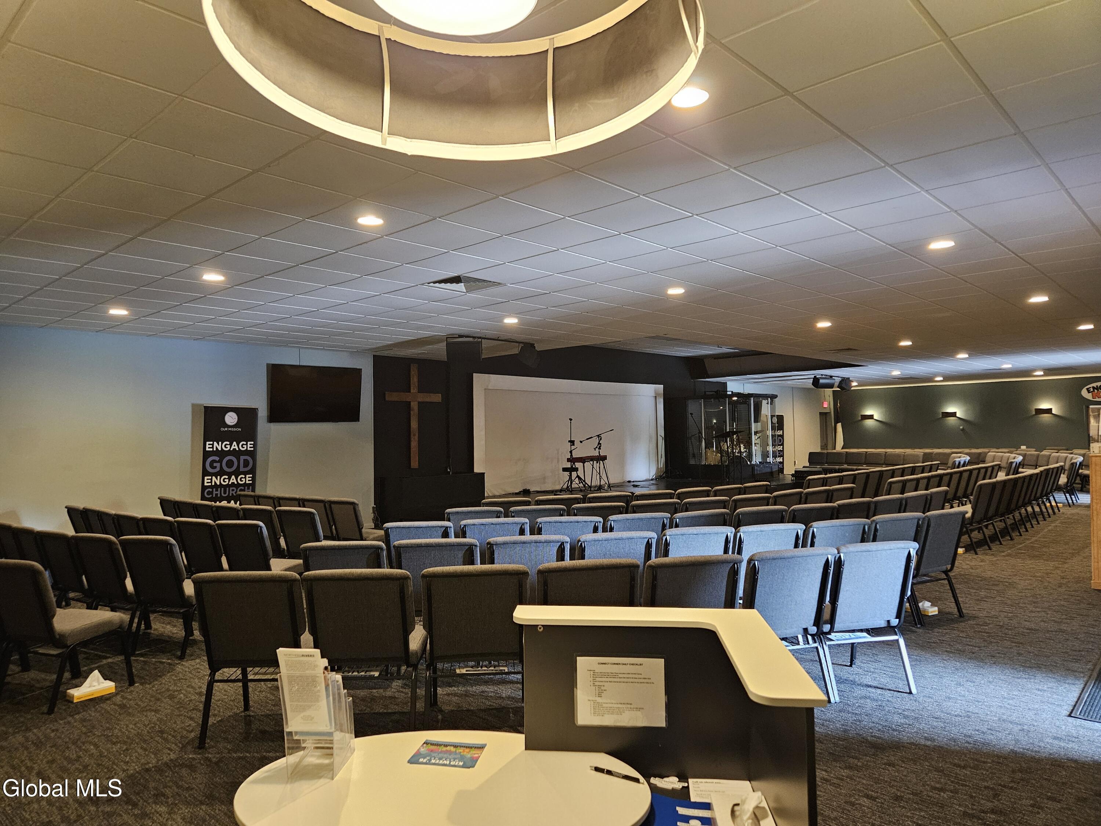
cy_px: 413
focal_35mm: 23
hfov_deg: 73.9
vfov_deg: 58.9
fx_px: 732
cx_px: 550
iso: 500
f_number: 1.8
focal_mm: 5.4
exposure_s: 1/24
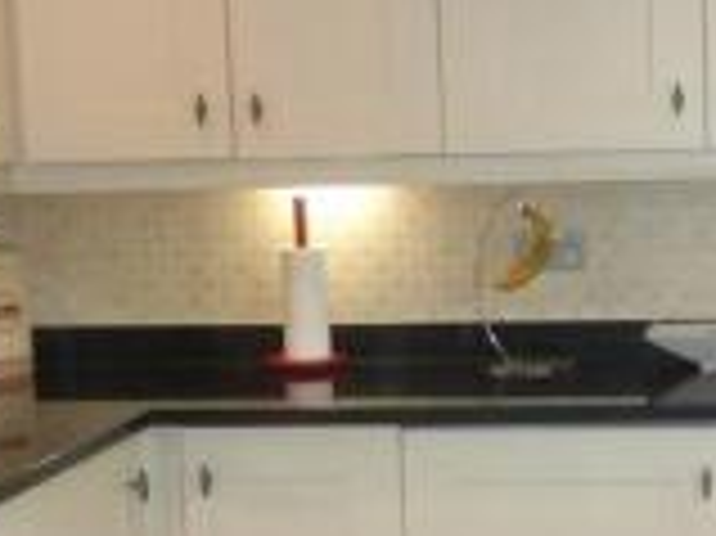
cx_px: 741
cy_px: 358
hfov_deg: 21.4
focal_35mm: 88
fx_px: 1819
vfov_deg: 16.7
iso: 500
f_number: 3.3
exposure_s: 1/60
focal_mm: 4.3
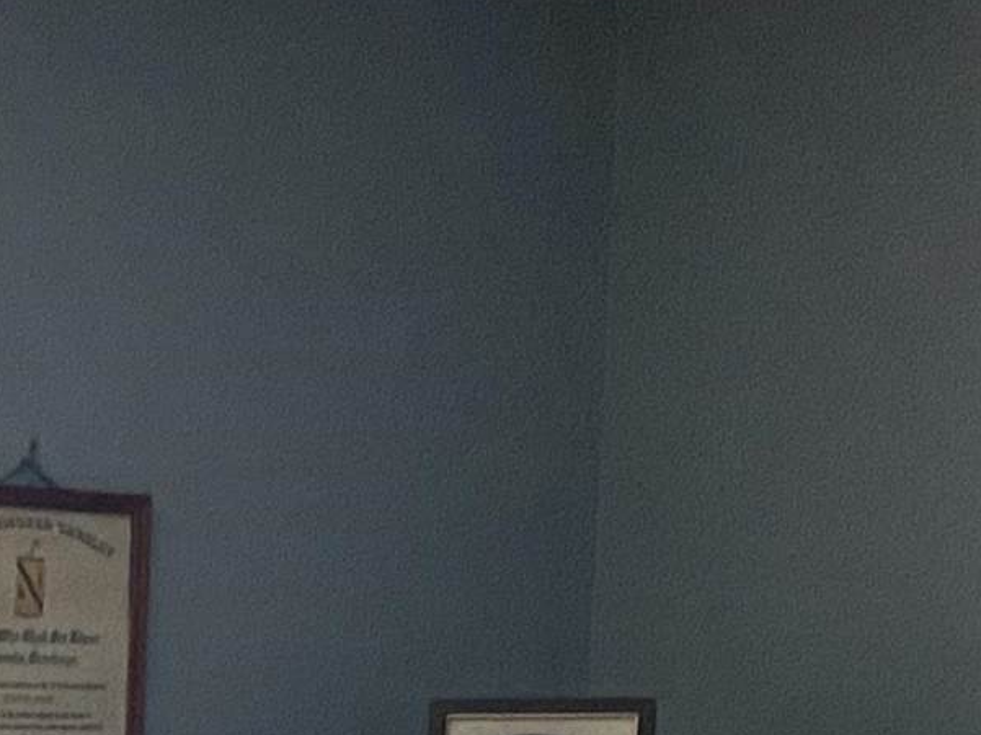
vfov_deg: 10.2
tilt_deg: -9.8
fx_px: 3767
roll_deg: -1.5
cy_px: 1527
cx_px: -219
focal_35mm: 133
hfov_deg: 14.3
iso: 500
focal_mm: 4.25
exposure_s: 1/60
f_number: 1.8
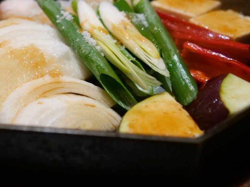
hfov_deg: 31.1
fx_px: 448
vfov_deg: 23.5
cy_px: 62
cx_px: 104
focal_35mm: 62
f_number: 3.4
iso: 3200
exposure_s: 1/60
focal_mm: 23
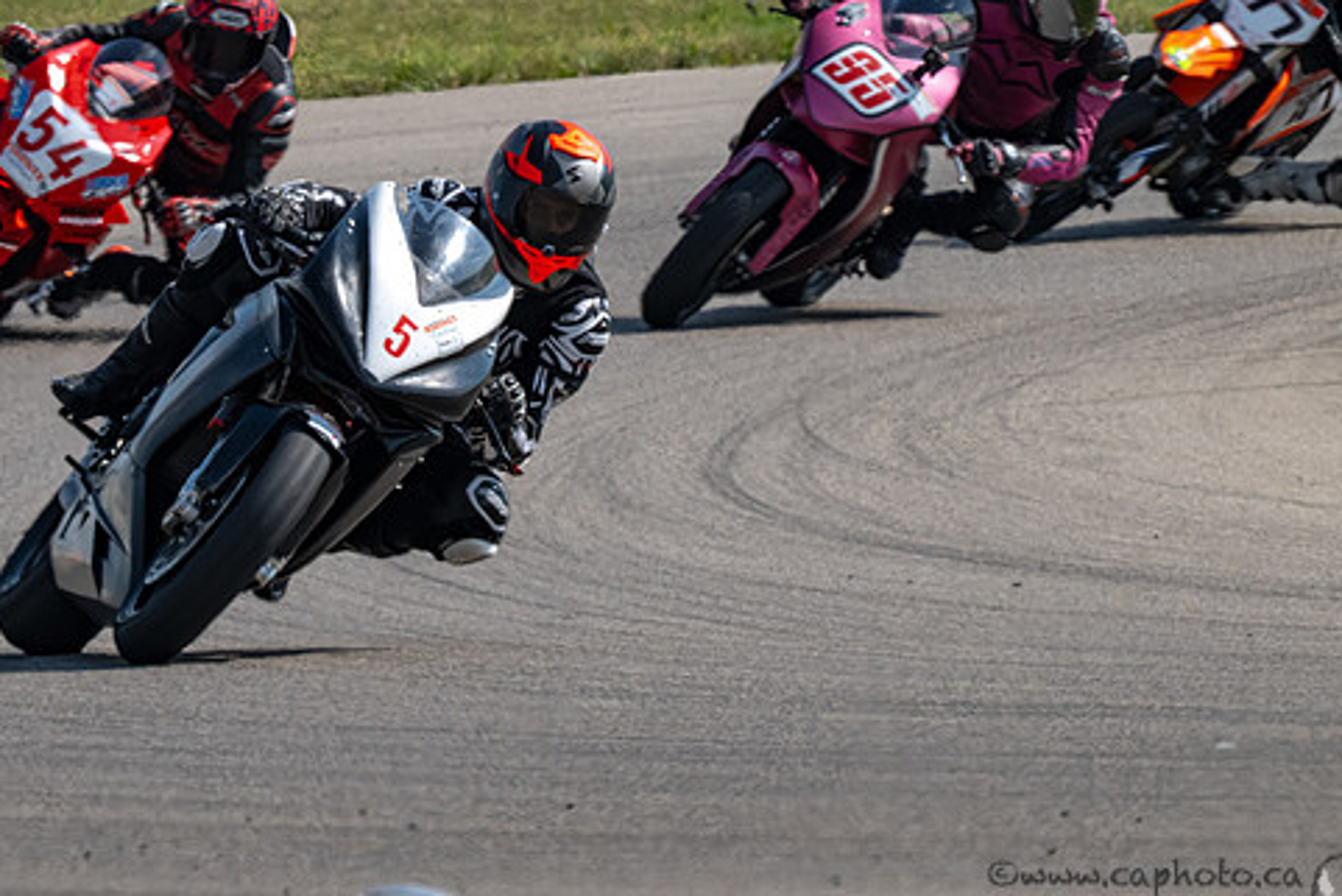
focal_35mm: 937
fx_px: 34938
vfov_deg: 1.5
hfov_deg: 2.2
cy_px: 303
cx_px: 367
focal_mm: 600
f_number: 16
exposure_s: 1/1250
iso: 1000
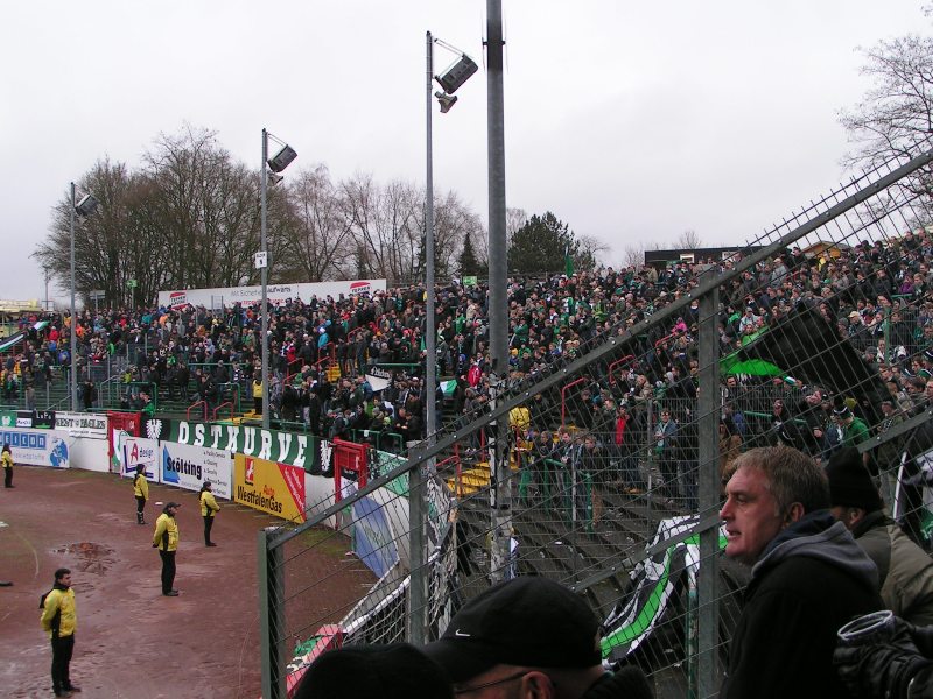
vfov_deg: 35.1
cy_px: 350
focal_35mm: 41
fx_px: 1105
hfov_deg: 45.8
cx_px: 466
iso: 50
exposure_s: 1/60
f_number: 5.6
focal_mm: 6.3
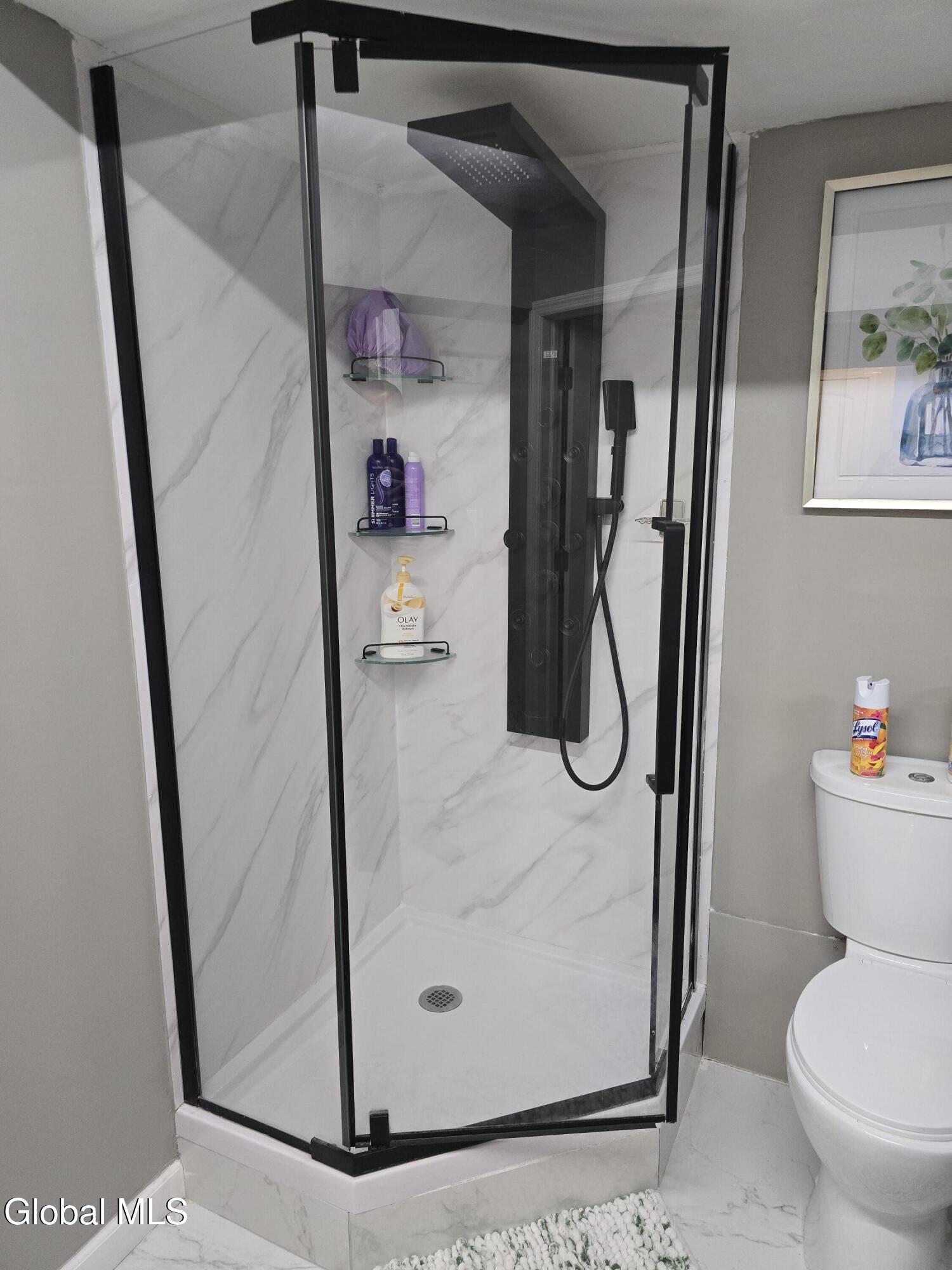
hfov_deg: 58.9
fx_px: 843
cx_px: 476
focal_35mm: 23
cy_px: 635
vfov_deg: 73.9
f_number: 1.7
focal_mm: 6.3
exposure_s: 1/120
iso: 640
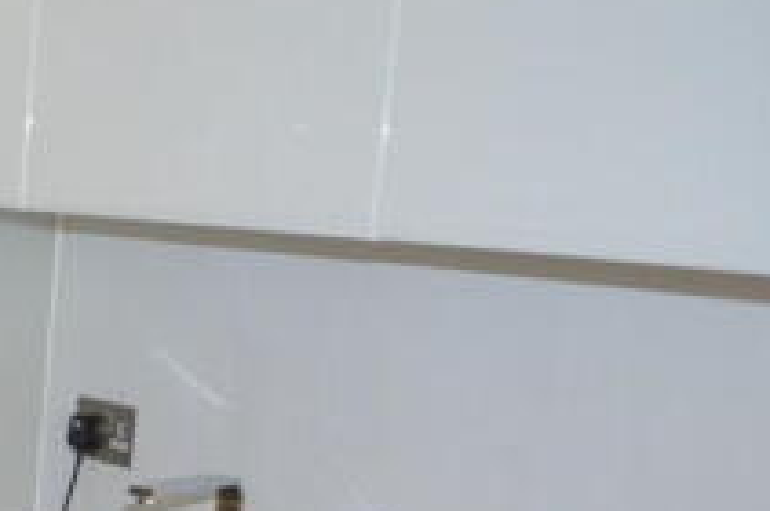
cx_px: -418
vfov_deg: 15.6
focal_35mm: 84
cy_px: 600
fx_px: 1794
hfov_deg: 20.4
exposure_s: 1/60
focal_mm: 18
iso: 1600
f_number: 3.5
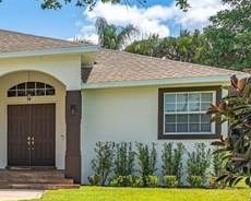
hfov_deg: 25.6
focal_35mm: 62
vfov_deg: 24.3
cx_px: -87
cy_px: 152
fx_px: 461
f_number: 9
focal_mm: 19
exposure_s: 1/125
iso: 100
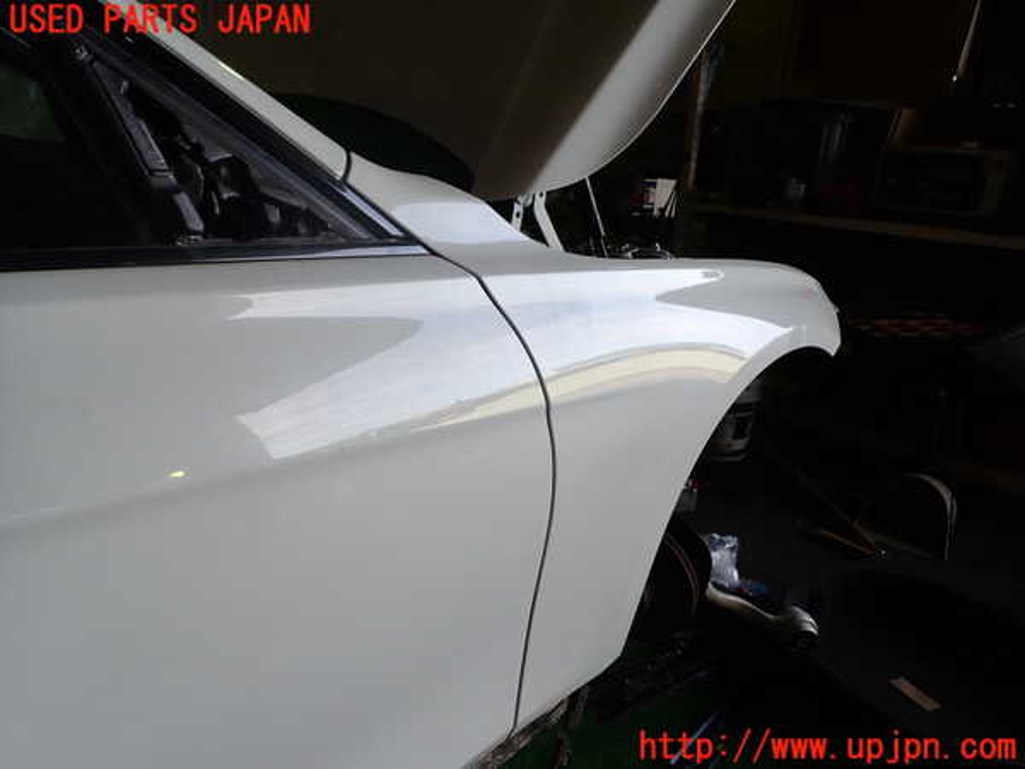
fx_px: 740
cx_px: 512
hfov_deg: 69.4
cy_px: 384
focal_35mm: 25
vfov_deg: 54.9
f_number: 2.8
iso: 100
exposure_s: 1/100
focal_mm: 4.5
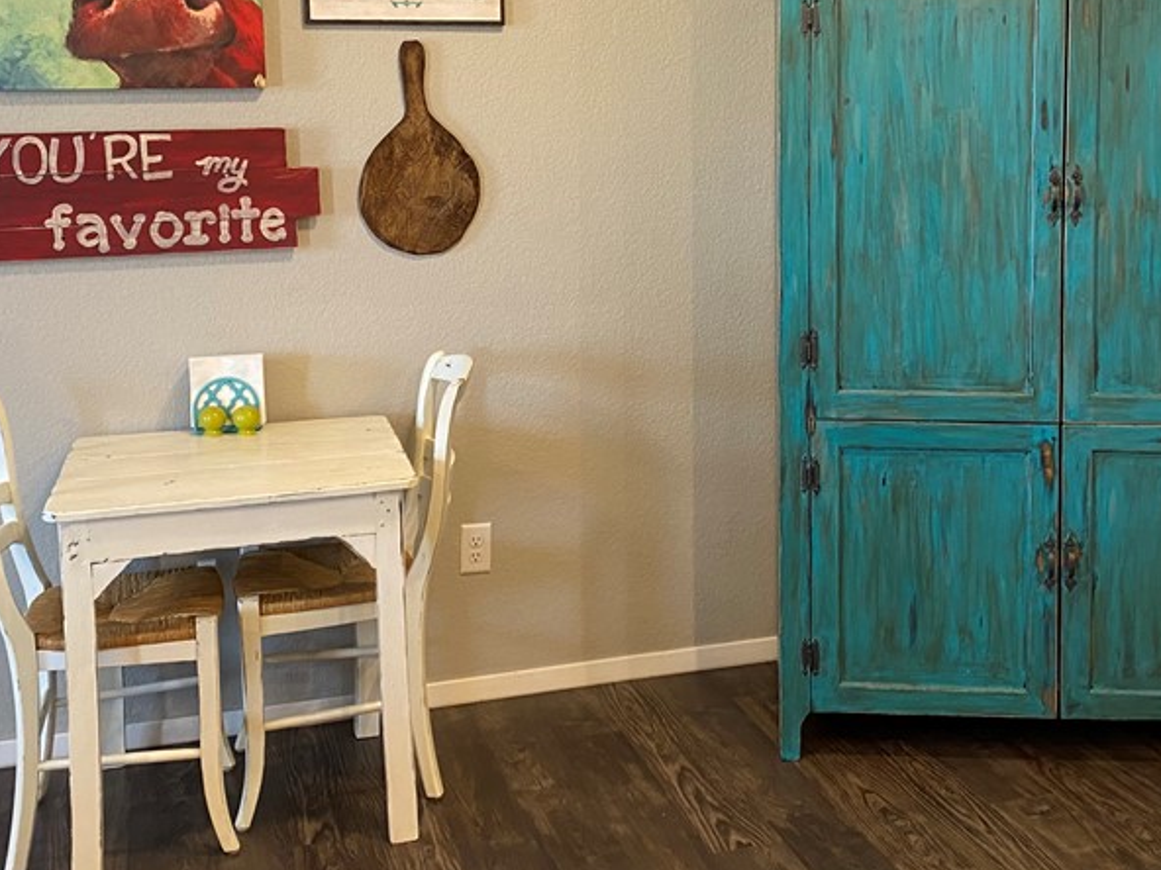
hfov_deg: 41.9
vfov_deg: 31.7
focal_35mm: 45
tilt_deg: -5.2
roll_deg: +0.7
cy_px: 229
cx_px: 675
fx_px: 1509
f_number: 1.8
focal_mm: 4.25
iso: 250
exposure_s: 1/60
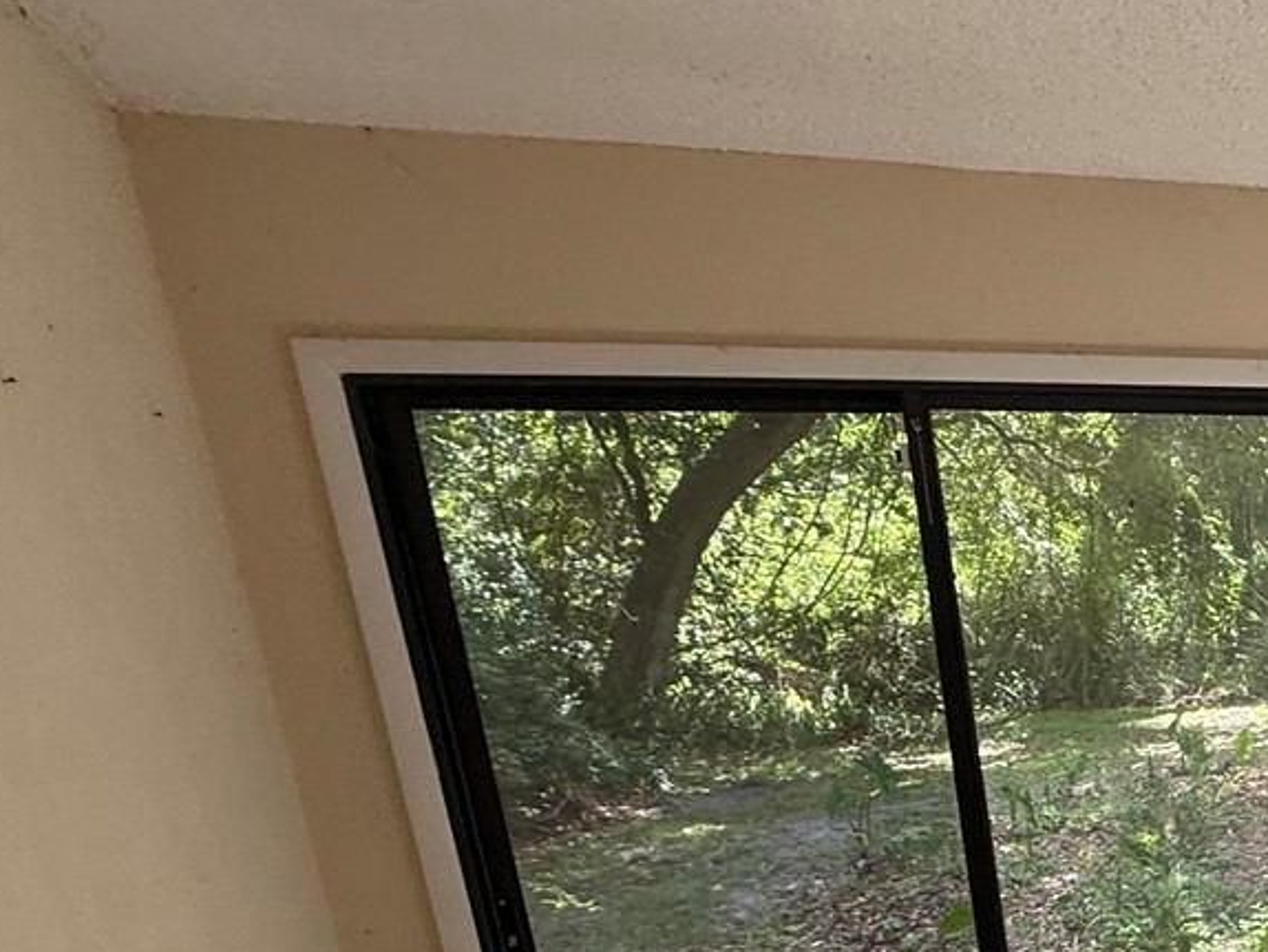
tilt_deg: -12.5
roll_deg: +1.7
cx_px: 1575
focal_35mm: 39
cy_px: 961
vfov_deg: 33.6
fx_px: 1429
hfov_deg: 35.7
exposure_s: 1/142
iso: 50
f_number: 2.2
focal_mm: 2.22
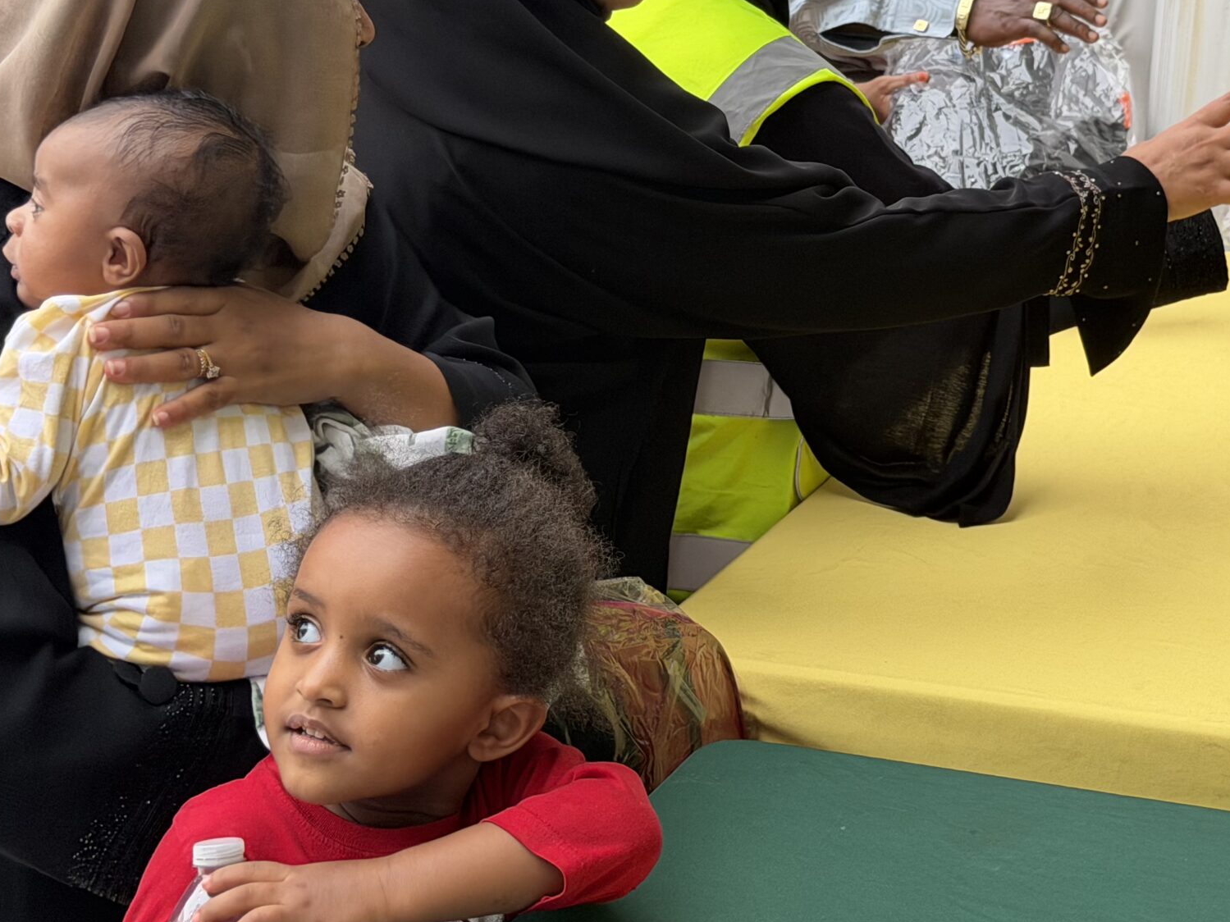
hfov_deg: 23.7
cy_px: 216
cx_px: 834
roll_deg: -1.5
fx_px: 2913
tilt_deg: -9.3
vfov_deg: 17.9
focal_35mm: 82
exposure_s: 1/712
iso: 64
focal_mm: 6.76
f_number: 1.78
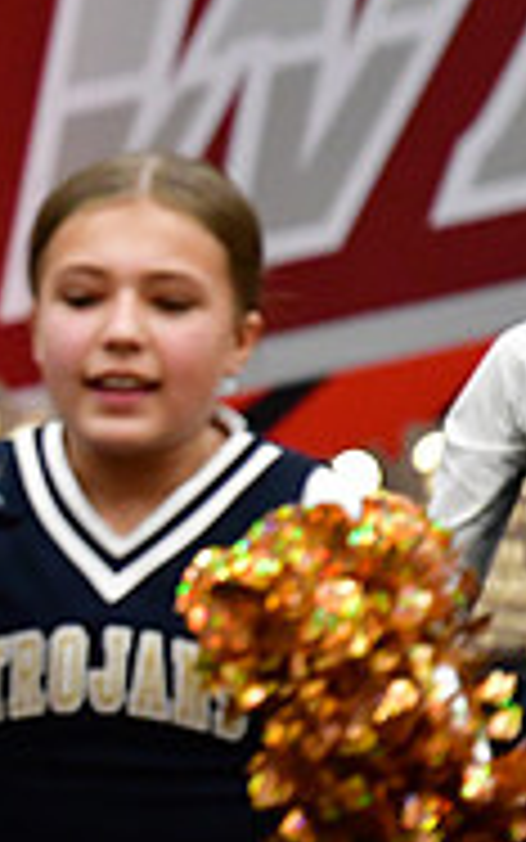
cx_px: -751
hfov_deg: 1.4
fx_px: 21704
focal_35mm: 947
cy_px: 547
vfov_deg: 2.2
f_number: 3.5
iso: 4000
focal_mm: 200
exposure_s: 1/500
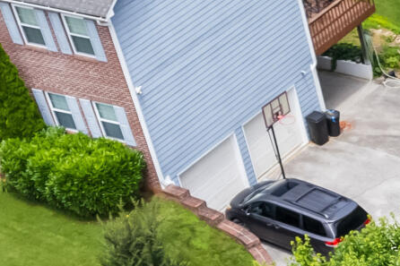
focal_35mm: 148
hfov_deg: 11.9
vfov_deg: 8.5
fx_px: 1644
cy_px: 615
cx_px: 872
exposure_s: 1/500
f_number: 2.8
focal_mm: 8.38
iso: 100
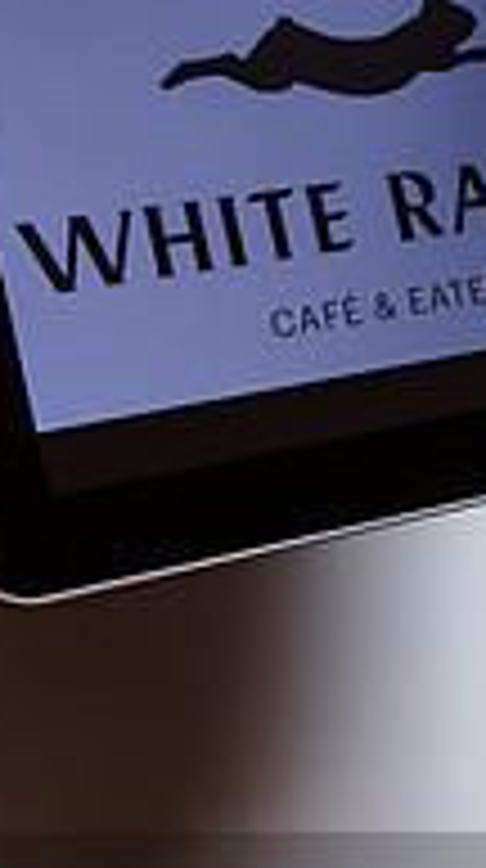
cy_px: 328
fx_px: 2392
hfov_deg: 11.1
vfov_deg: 20.5
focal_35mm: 104
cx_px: 769
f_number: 5
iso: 64
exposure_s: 1/60
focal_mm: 31
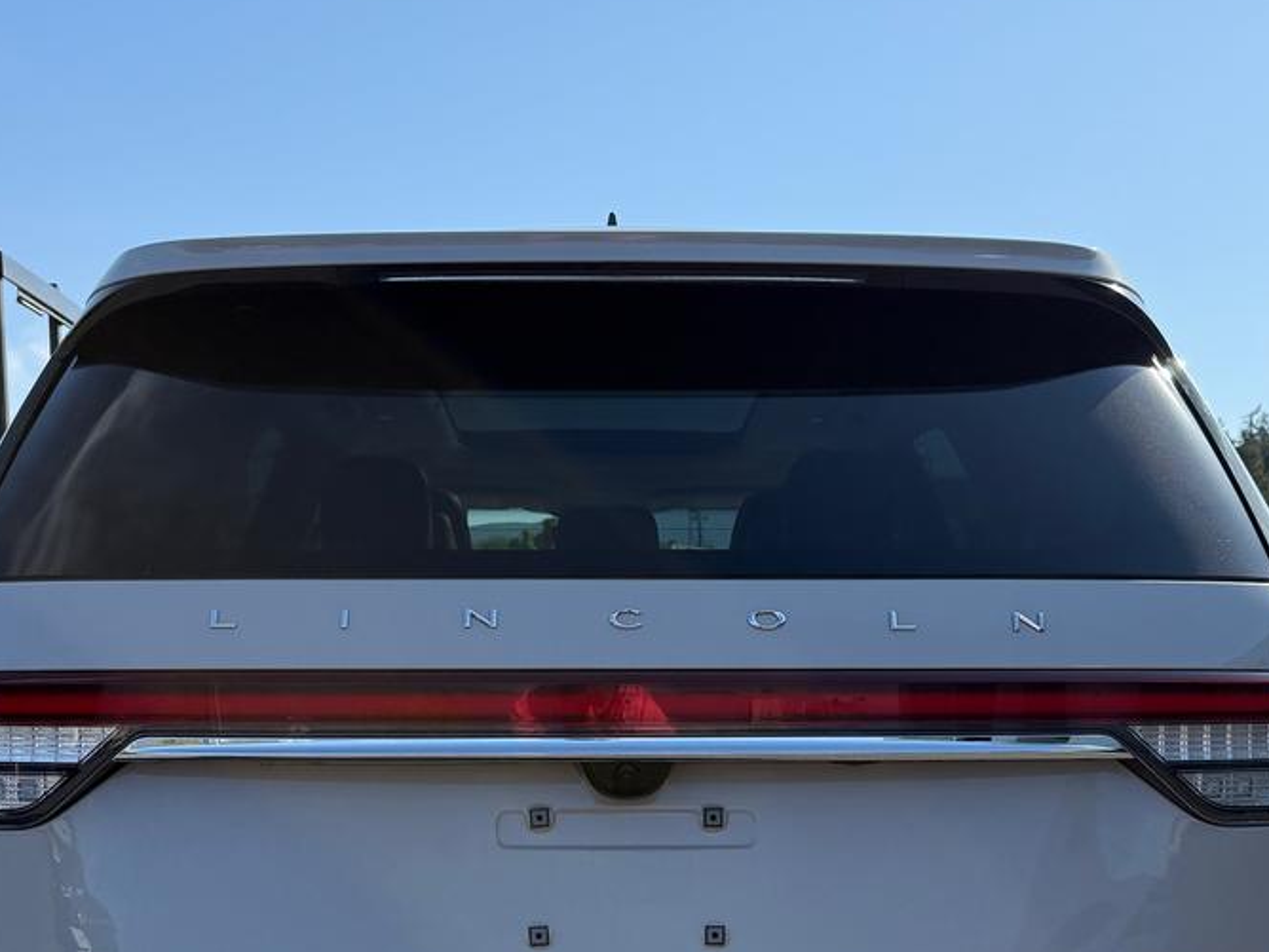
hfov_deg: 41.2
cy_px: 792
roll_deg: +1.6
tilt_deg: -2.9
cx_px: 625
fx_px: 1686
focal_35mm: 46
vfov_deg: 30.6
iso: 125
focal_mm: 6.76
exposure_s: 1/4673
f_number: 1.78
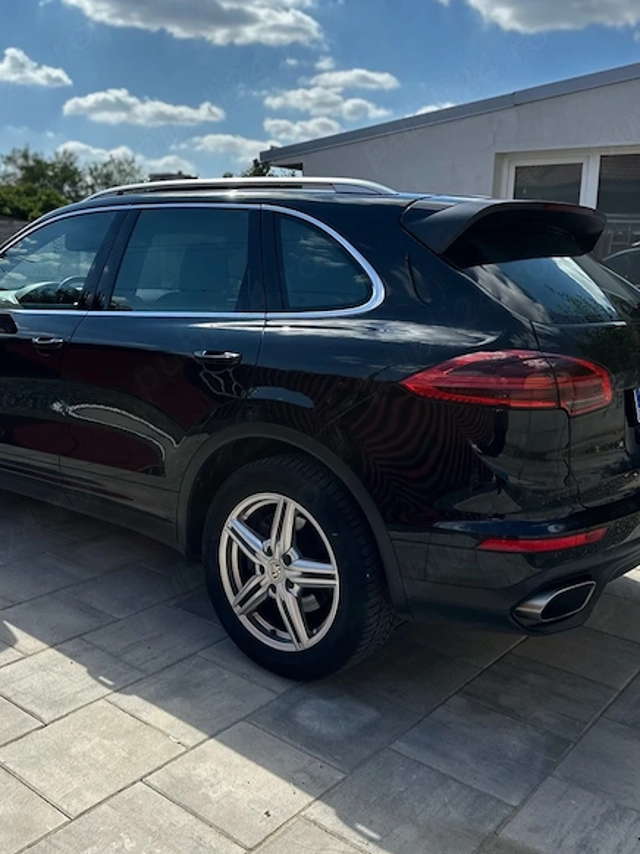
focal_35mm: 33
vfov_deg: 55.1
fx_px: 814
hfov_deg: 42.9
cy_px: 358
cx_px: 285
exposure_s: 1/6211
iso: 80
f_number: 1.78
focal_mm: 6.86
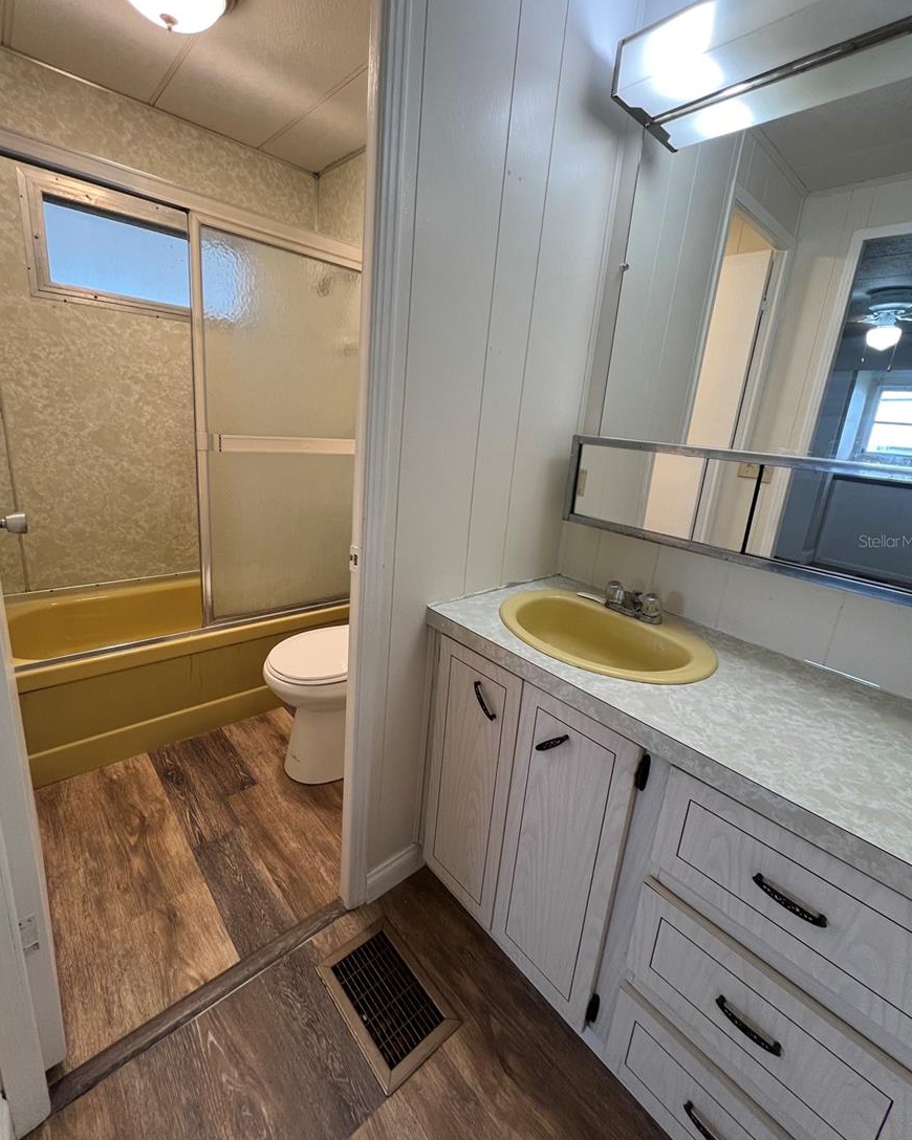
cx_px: 461
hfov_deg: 88.0
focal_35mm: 14
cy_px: 541
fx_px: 472
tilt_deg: -12.4
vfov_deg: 100.6
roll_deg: -4.2
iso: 200
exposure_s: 1/120
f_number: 1.8
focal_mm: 1.57
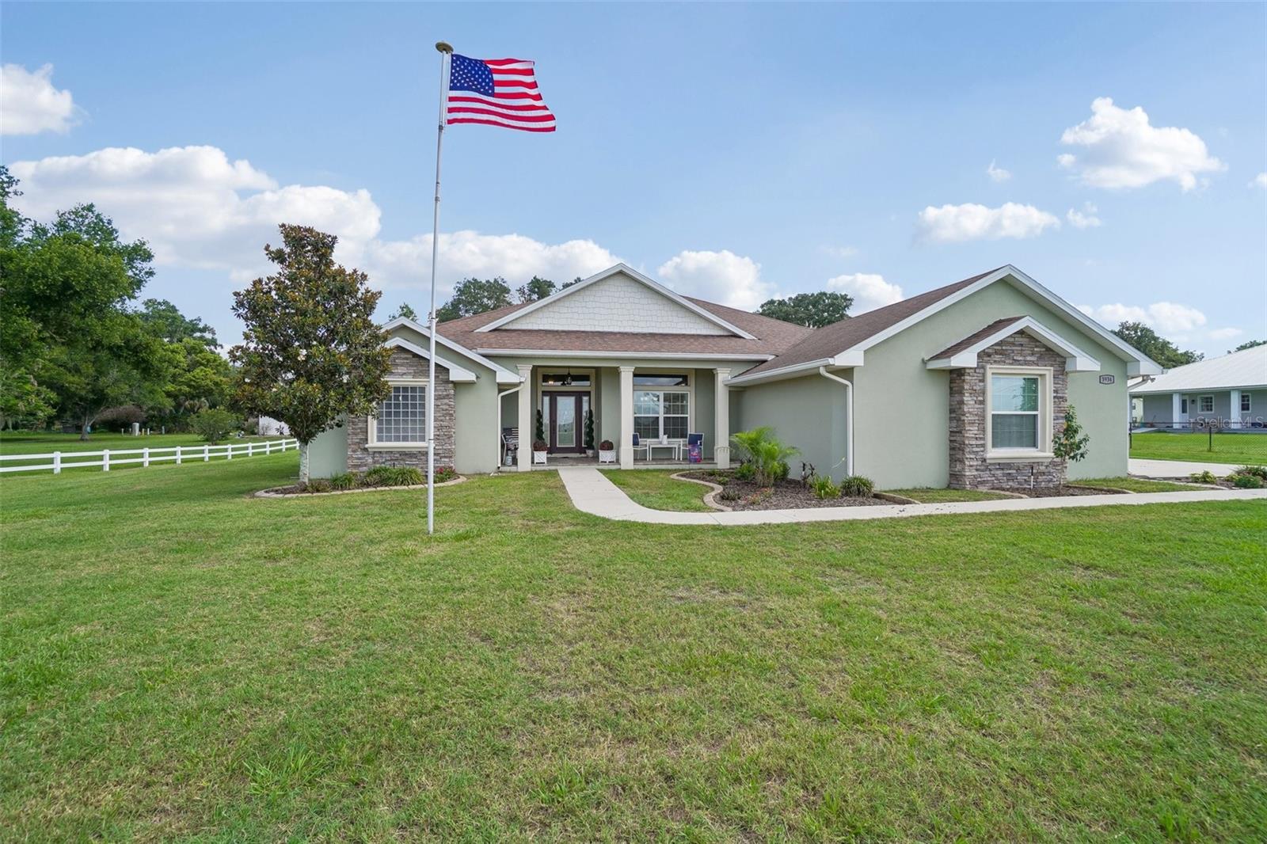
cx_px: 634
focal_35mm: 15
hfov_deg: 100.4
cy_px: 422
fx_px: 528
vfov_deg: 77.3
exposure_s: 1/200
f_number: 8
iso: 100
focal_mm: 10
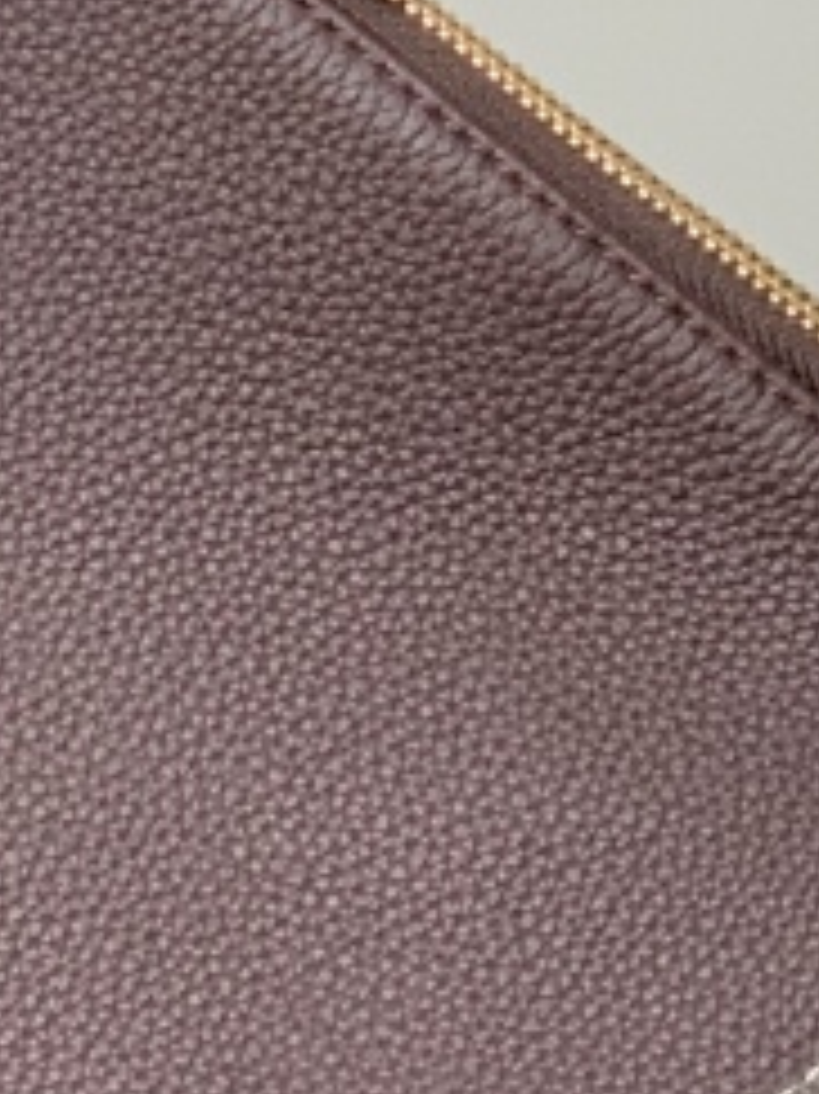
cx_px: -518
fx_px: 9725
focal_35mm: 308
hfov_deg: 4.8
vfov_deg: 6.4
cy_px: 252
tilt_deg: -10.8
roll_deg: -36.8
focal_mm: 6
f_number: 2.4
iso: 125
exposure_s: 1/118
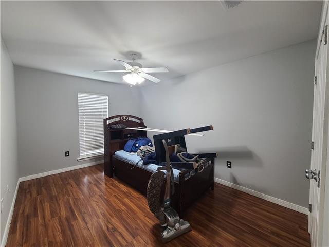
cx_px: 164
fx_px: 124
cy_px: 124
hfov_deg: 106.2
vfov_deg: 89.9
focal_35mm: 13
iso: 400
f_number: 2.2
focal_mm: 2.2
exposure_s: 1/60
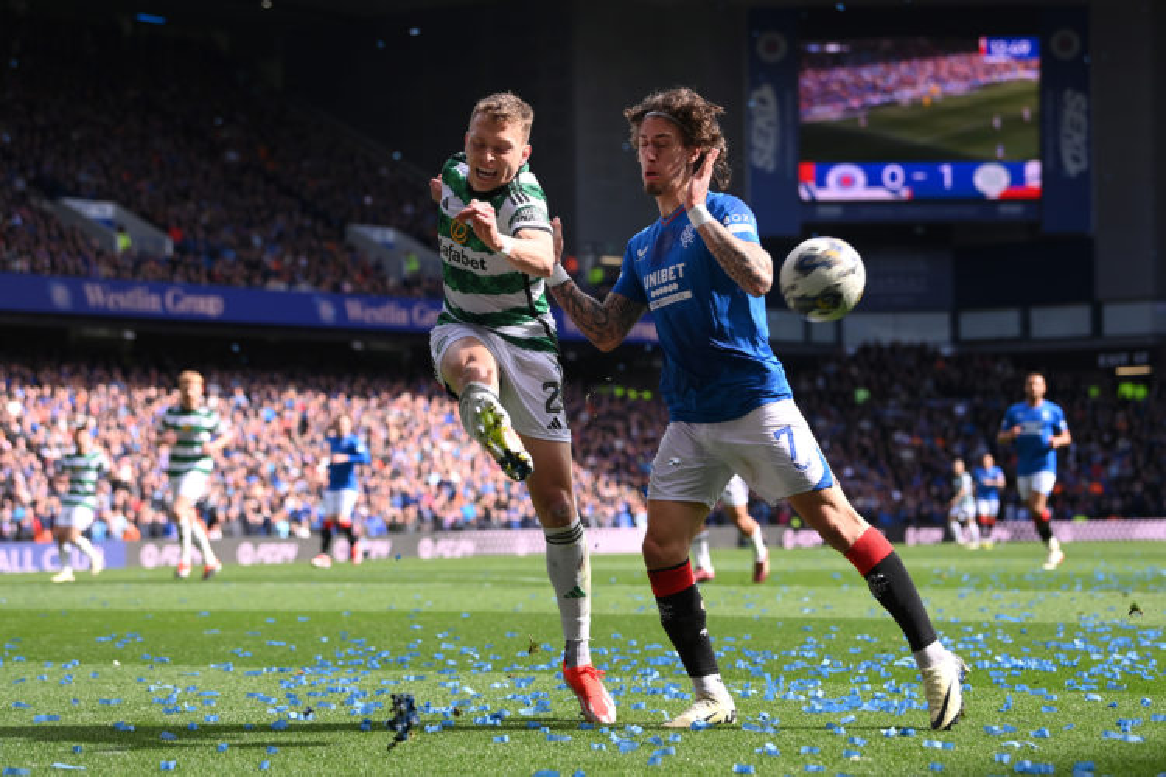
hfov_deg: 20.0
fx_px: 3303
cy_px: 388
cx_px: 583
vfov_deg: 13.4
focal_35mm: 102
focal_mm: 102
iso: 450
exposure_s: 1/2000
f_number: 4
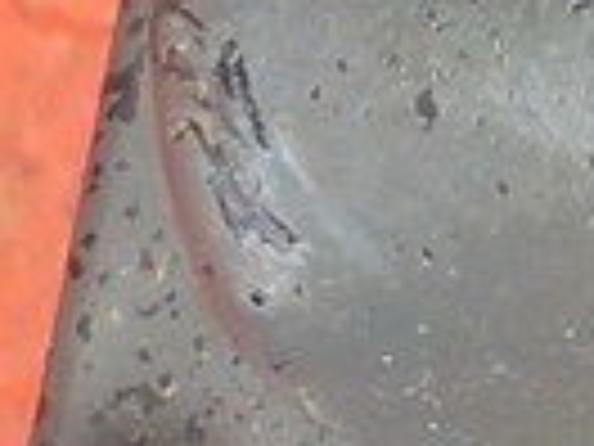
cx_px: 1282
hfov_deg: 11.8
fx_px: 2488
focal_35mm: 145
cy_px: -595
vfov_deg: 9.2
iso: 280
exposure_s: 1/30
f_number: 3.3
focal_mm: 4.1
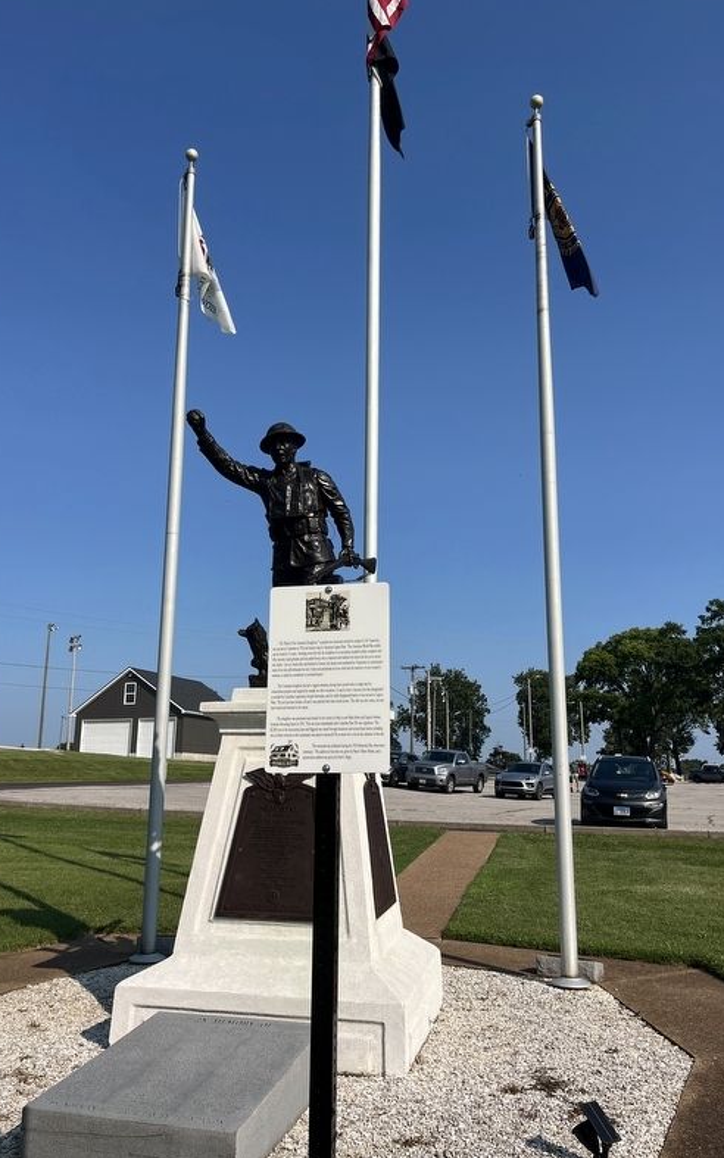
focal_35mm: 28
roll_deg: -2.0
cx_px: 349
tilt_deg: +12.0
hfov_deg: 44.5
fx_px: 884
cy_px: 575
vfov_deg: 66.5
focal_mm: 5.1
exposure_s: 1/5319
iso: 50
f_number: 1.6
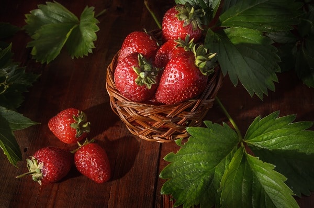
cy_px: 104
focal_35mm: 60
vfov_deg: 22.5
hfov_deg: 33.5
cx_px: 157
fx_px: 522
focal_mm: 40
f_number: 11
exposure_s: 1/180
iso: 200
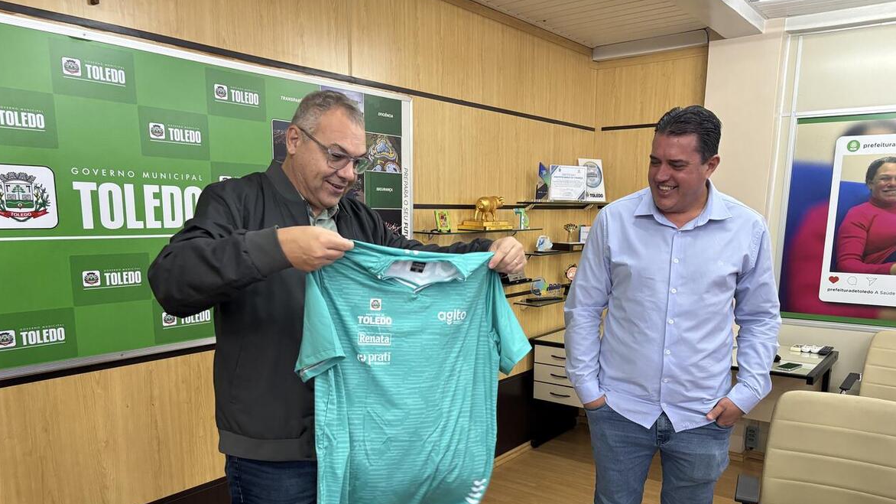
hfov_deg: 66.1
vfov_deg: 39.7
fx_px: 689
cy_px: 338
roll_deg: -0.3
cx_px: 438
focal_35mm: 29
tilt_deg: -9.7
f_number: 1.6
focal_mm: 5.96
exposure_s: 1/60
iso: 250
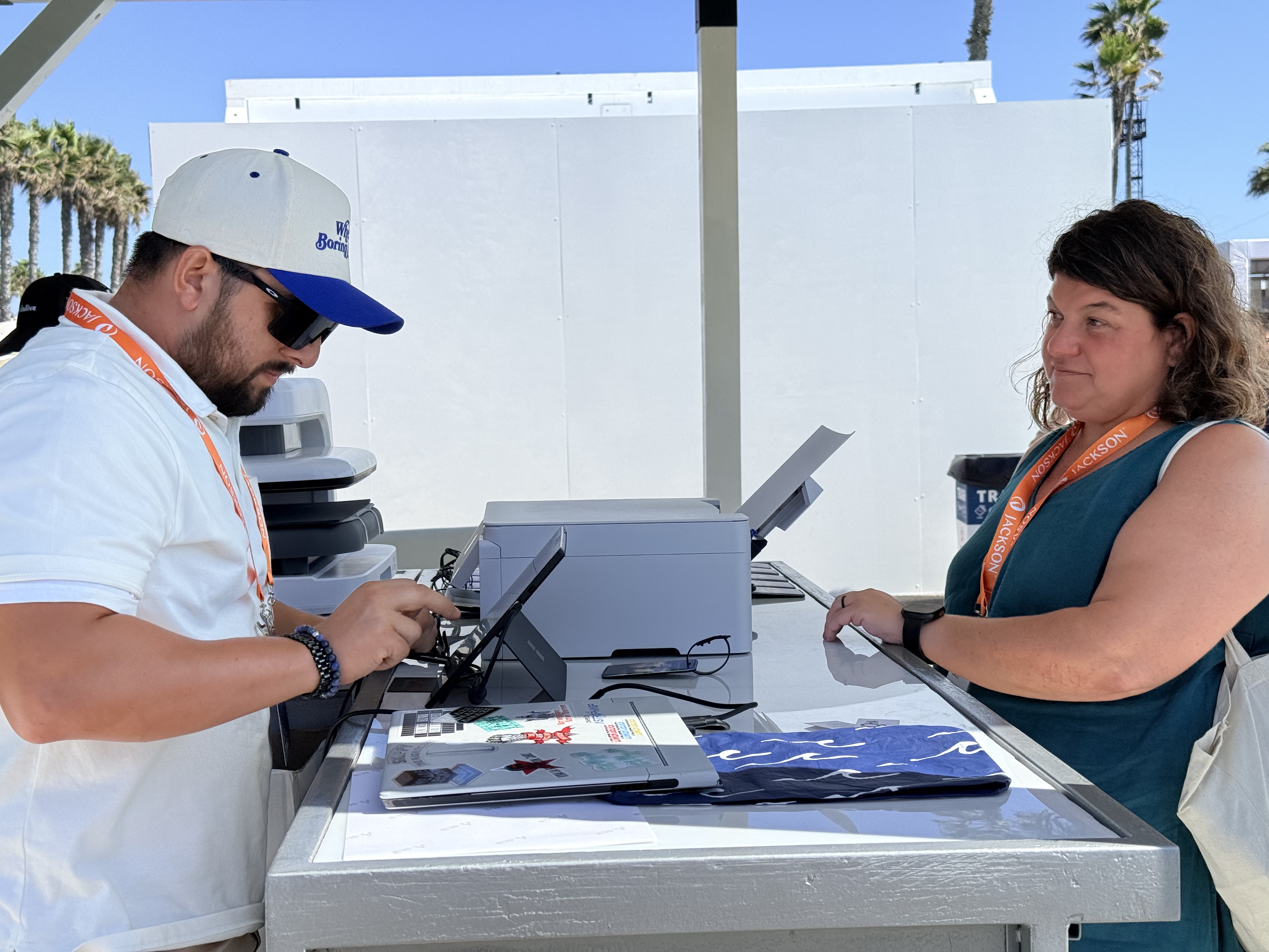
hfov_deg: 39.7
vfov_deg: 30.3
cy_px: 476
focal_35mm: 48
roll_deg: +2.2
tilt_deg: -2.8
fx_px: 1760
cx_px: 634
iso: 80
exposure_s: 1/5208
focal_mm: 6.76
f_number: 1.78
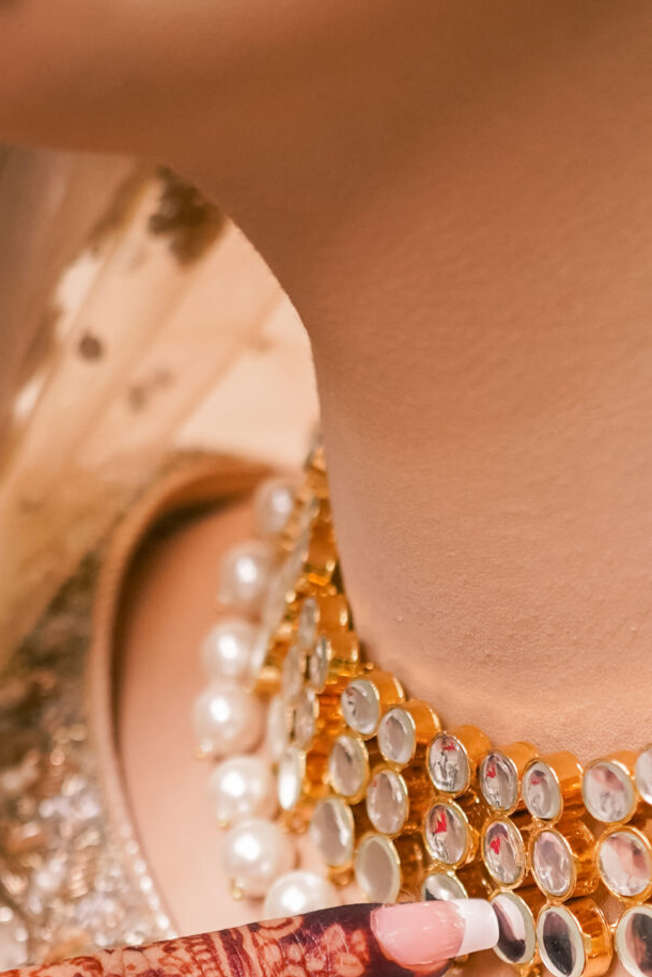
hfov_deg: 13.8
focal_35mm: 98
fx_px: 2660
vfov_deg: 20.2
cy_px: 981
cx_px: 589
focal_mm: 35
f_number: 2.8
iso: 1000
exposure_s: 1/400
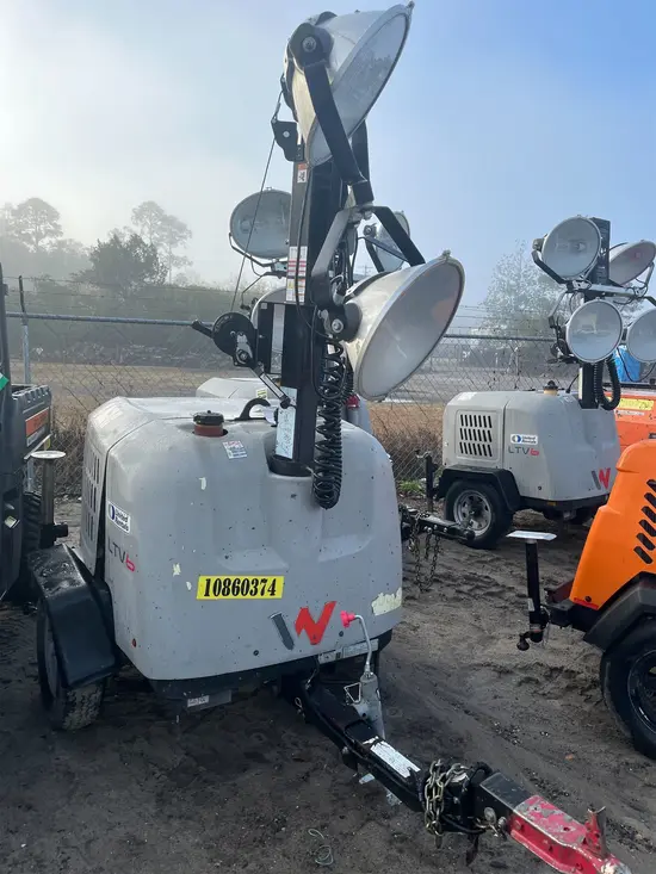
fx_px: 657
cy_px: 437
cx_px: 328
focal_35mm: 26
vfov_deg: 67.3
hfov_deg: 53.1
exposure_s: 1/1212
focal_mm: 5.1
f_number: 1.6
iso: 50
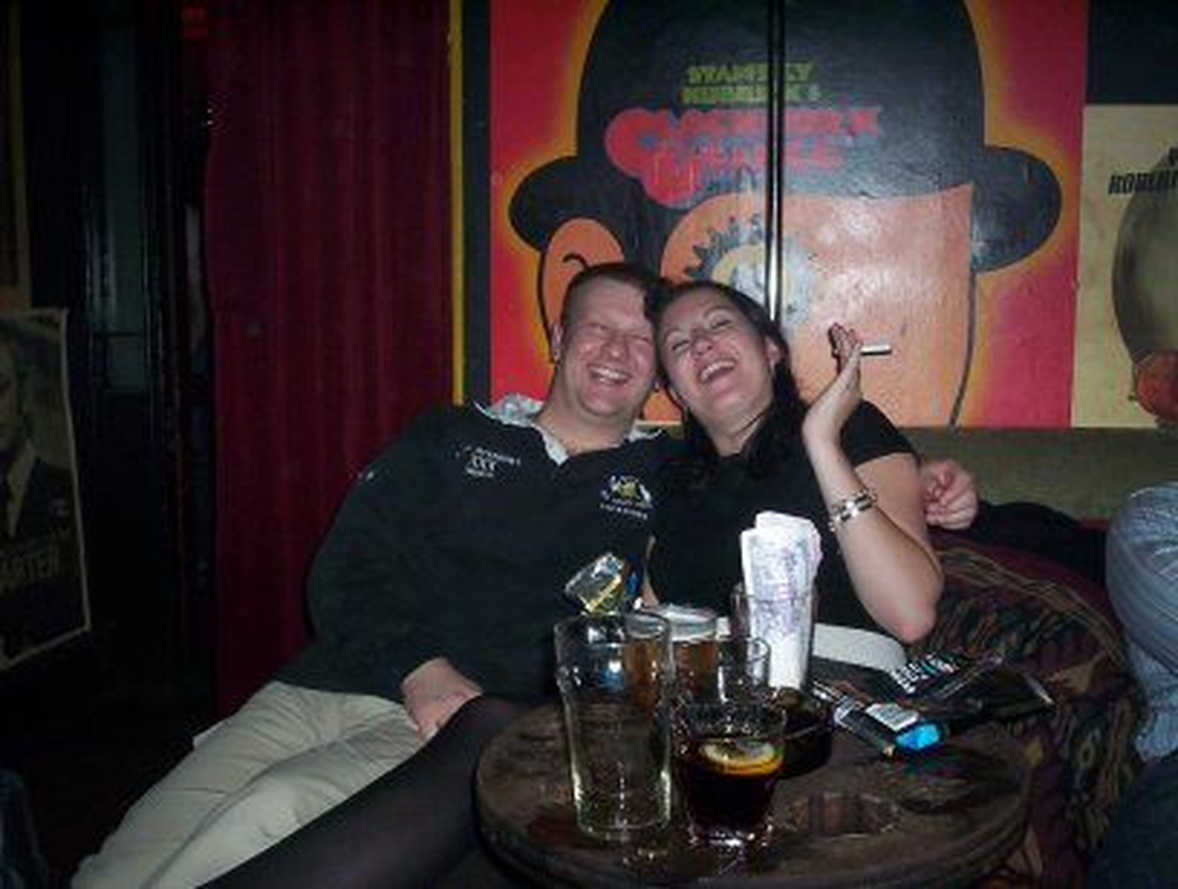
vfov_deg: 37.9
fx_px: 1296
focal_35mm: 38
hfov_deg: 48.9
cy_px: 444
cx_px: 589
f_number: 4.5
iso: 140
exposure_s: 1/60
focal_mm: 4.99
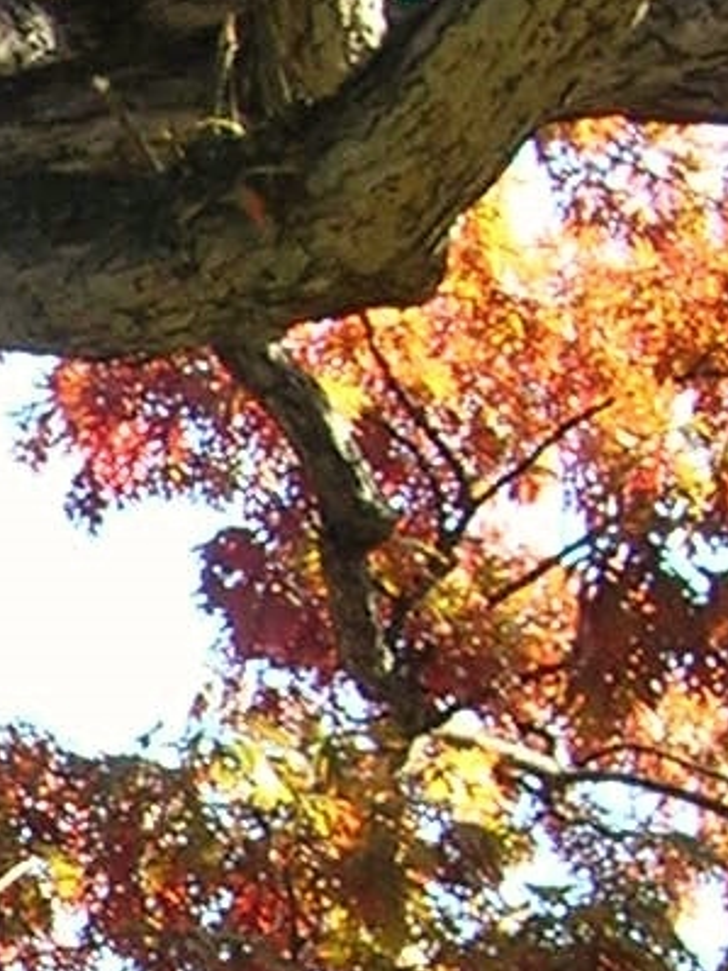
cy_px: 1017
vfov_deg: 10.1
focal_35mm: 195
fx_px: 5471
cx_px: -1079
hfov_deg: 7.1
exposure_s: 1/49.1
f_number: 4.9
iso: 50
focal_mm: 5.7
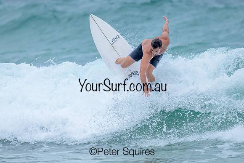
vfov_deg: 1.3
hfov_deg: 1.9
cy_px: 85
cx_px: 145
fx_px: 7454
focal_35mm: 1100
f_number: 6.3
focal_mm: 800
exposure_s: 1/3200
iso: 720
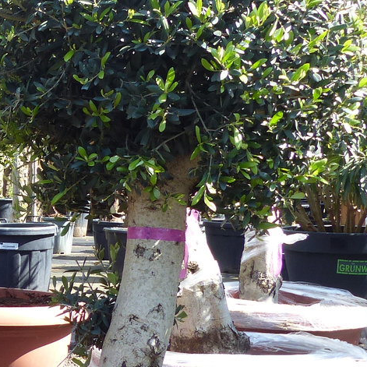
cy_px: 174
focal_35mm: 102
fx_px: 1223
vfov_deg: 17.1
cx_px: -183
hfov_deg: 15.7
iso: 100
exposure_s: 1/160
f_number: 4
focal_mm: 6.2
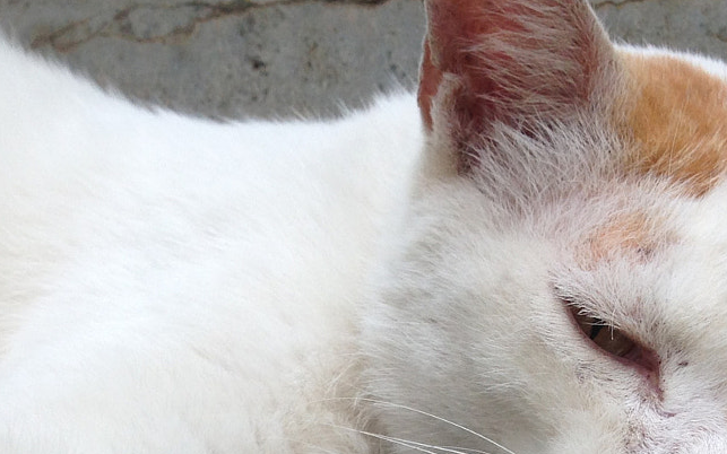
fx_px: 1724
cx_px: 294
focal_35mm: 87
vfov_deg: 14.4
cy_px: 585
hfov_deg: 23.8
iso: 50
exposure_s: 1/161
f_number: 2.4
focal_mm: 4.13
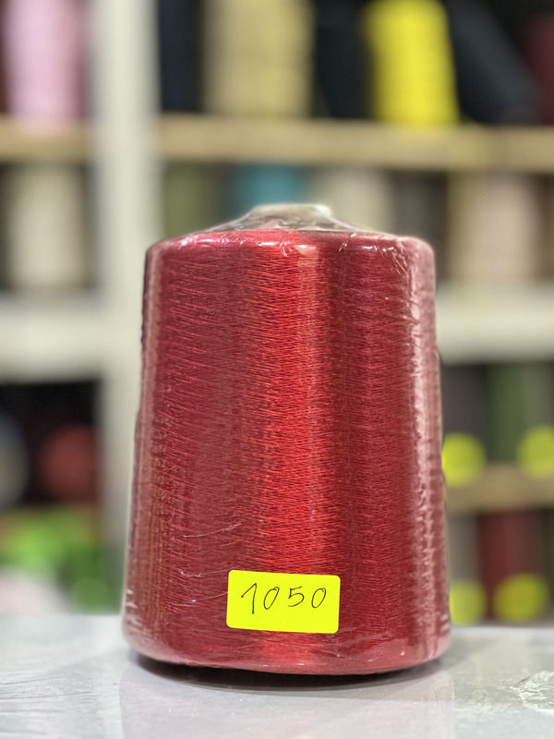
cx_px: 277
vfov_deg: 25.3
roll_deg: +0.6
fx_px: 1643
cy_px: 370
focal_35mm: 77
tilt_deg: -0.7
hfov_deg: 19.1
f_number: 2.8
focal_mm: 9
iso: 250
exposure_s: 1/33
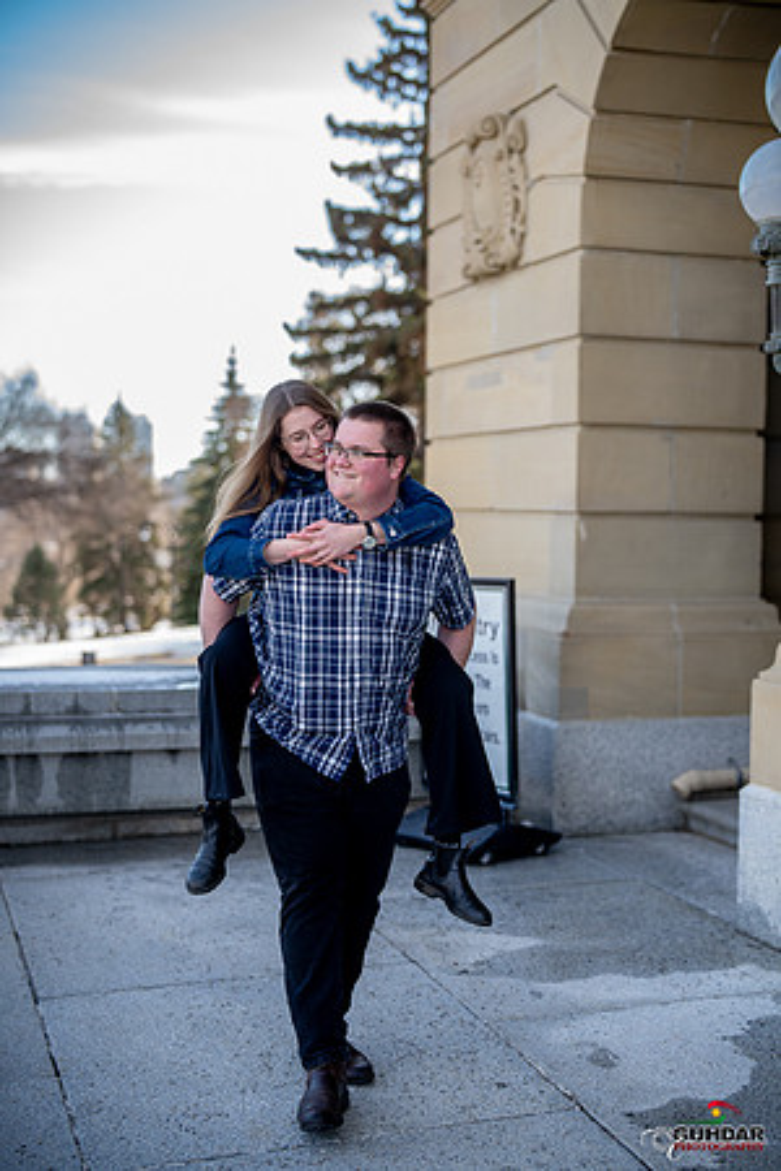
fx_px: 1627
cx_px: 390
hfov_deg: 27.0
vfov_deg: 39.6
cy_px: 586
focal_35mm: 50
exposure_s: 1/6400
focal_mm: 50
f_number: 1.8
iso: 1250
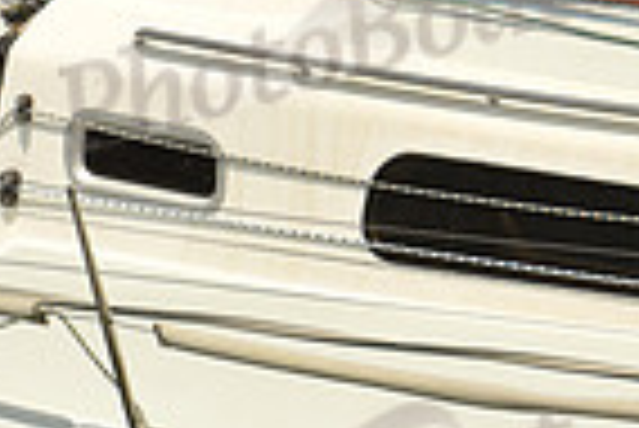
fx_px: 6521
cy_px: -133
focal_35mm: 367
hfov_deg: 5.6
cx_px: -171
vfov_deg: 3.7
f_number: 10
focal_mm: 90
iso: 250
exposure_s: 1/800
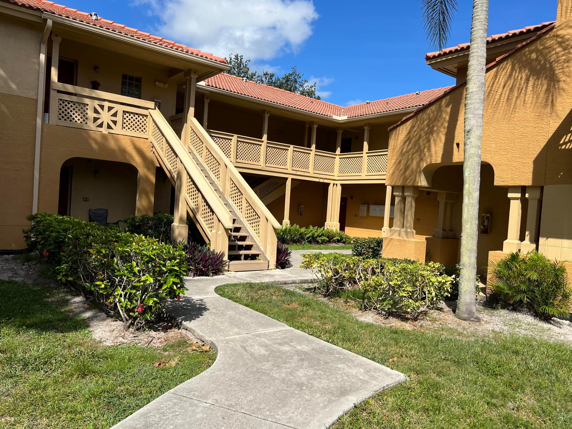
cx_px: 286
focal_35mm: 26
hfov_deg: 67.3
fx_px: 430
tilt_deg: -1.4
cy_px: 214
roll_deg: -2.4
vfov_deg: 53.1
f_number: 1.5
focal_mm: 5.7
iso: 50
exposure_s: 1/4274
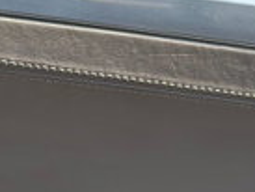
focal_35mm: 261
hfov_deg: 7.5
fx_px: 1924
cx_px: 253
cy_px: 308
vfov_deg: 5.6
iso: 80
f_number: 1.78
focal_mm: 6.76
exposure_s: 1/1159
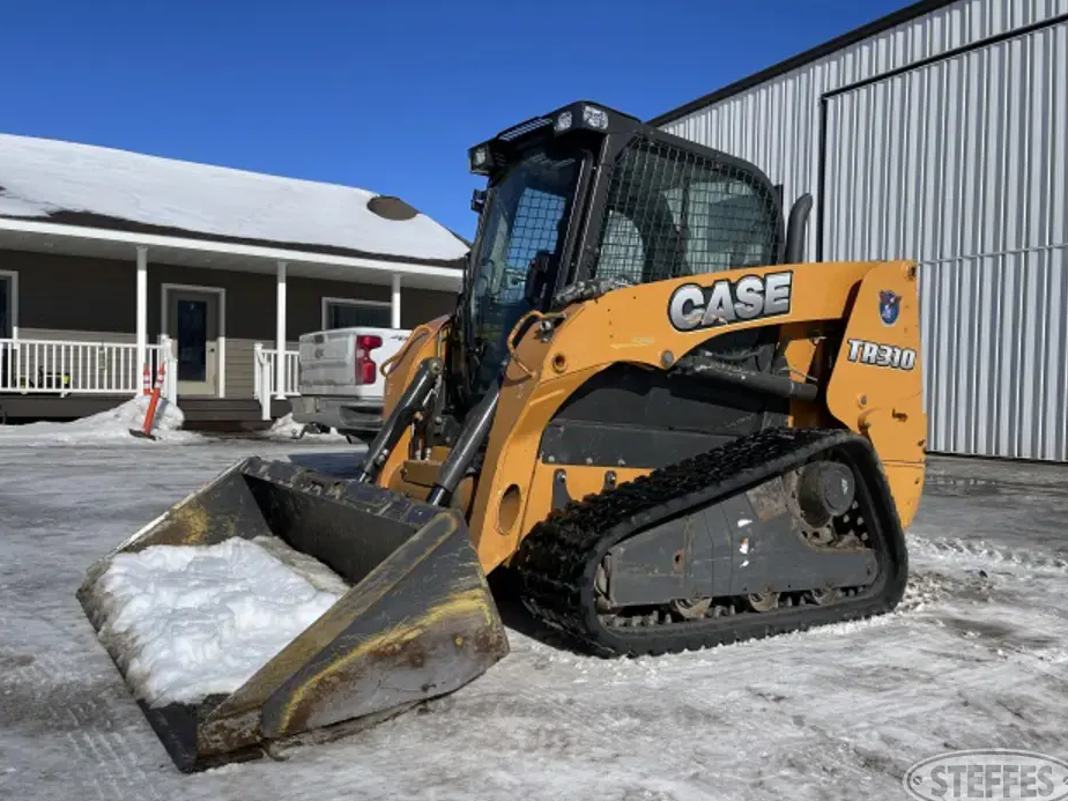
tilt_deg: -0.5
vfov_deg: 51.3
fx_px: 833
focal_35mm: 27
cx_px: 552
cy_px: 411
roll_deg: -1.4
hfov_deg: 65.3
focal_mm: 5.1
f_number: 1.6
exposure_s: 1/7407
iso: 32
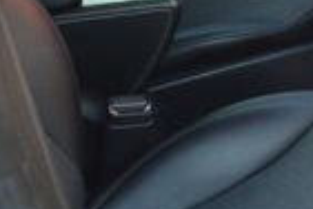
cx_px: 408
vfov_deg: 11.0
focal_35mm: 123
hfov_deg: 15.8
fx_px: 1069
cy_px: -32
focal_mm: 18
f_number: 8
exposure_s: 1/80
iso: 400
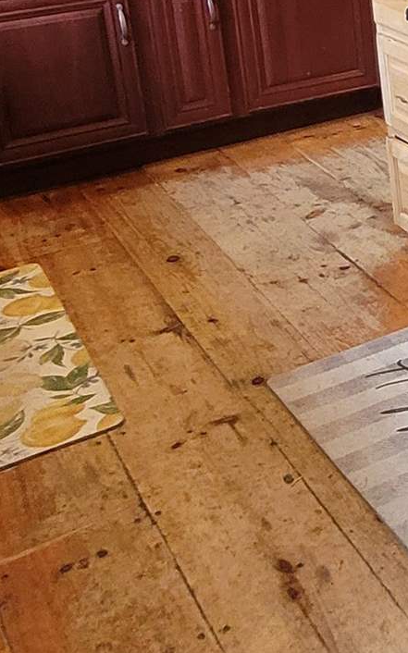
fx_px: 1068
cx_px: 635
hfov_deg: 18.7
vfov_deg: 32.0
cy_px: 40
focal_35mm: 60
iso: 400
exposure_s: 1/40
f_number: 2.2
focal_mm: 1.74
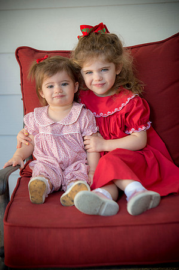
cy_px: 135
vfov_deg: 16.4
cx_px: 90
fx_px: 934
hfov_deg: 10.9
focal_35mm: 125
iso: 320
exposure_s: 1/200
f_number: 4.5
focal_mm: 125
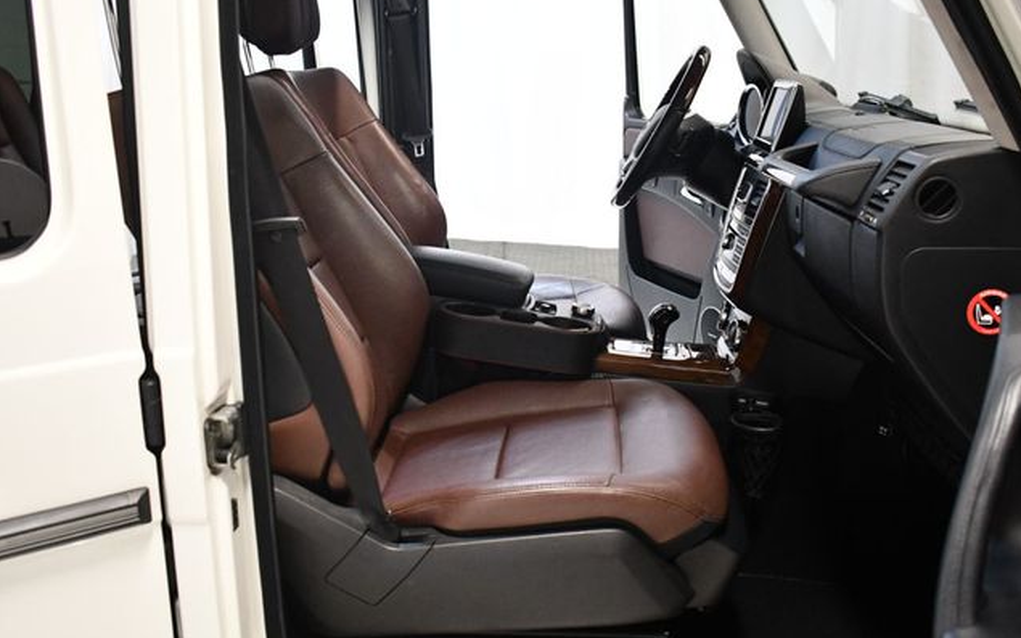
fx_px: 1030
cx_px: 513
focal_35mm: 37
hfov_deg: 52.7
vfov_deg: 34.4
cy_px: 318
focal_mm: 18
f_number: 3.5
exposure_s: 1/100
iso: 3200
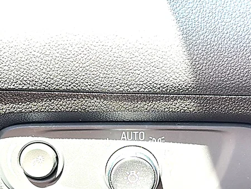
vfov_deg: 21.8
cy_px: 139
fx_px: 486
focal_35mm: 67
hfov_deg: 29.0
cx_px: 119
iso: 50
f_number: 1.78
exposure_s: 1/82
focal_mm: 6.86
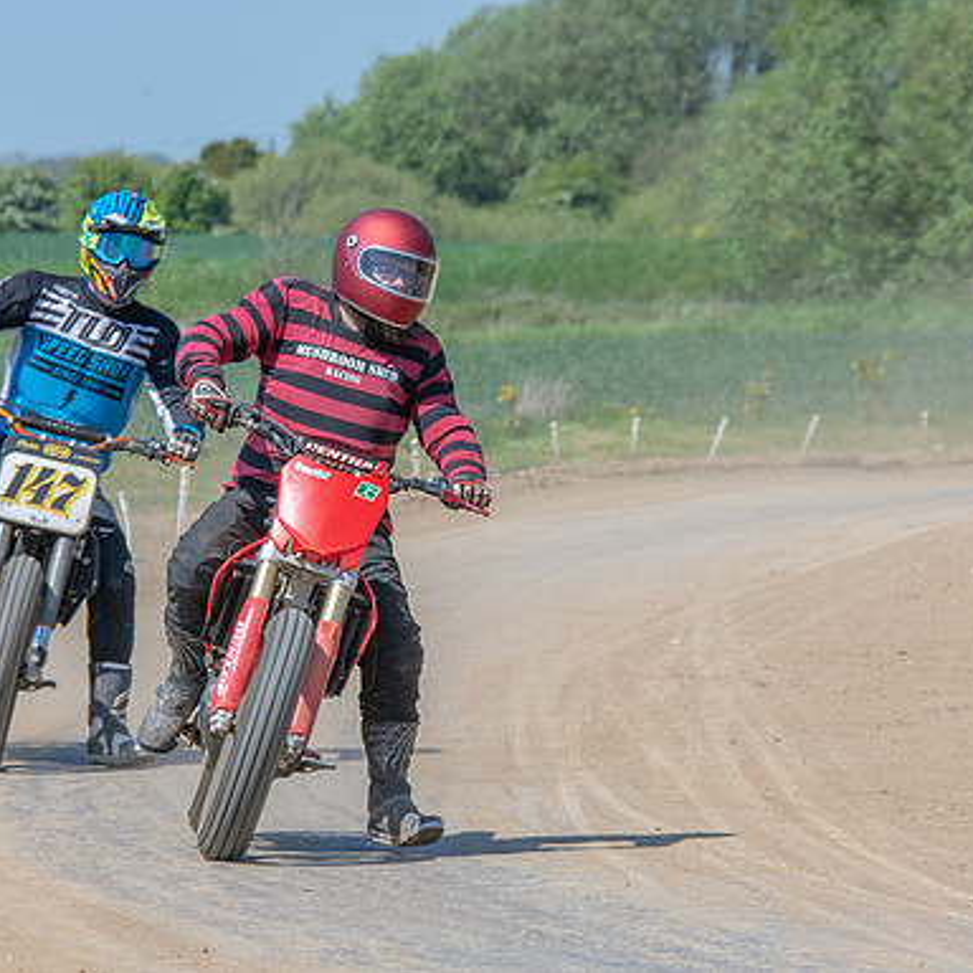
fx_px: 13865
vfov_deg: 4.0
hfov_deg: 4.0
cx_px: 441
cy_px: 548
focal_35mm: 436
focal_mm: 185
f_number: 8
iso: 100
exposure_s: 1/160
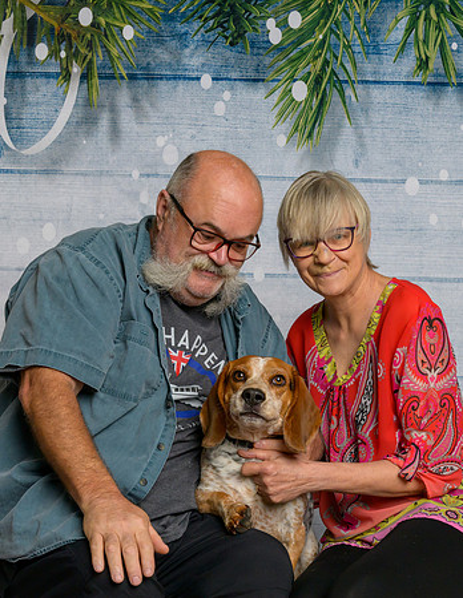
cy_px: 386
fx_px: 1352
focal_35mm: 77
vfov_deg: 24.9
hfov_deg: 19.4
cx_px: 265
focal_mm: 42
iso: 400
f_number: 10
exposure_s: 1/125
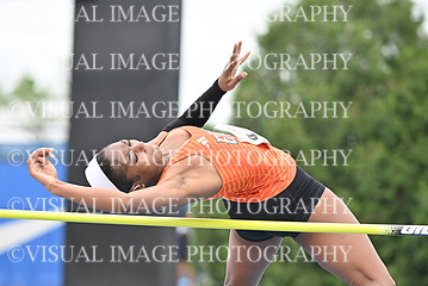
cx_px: 180
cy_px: 182
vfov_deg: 6.1
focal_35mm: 226
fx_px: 2689
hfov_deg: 9.1
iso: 250
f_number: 3.2
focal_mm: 140
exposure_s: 1/1250
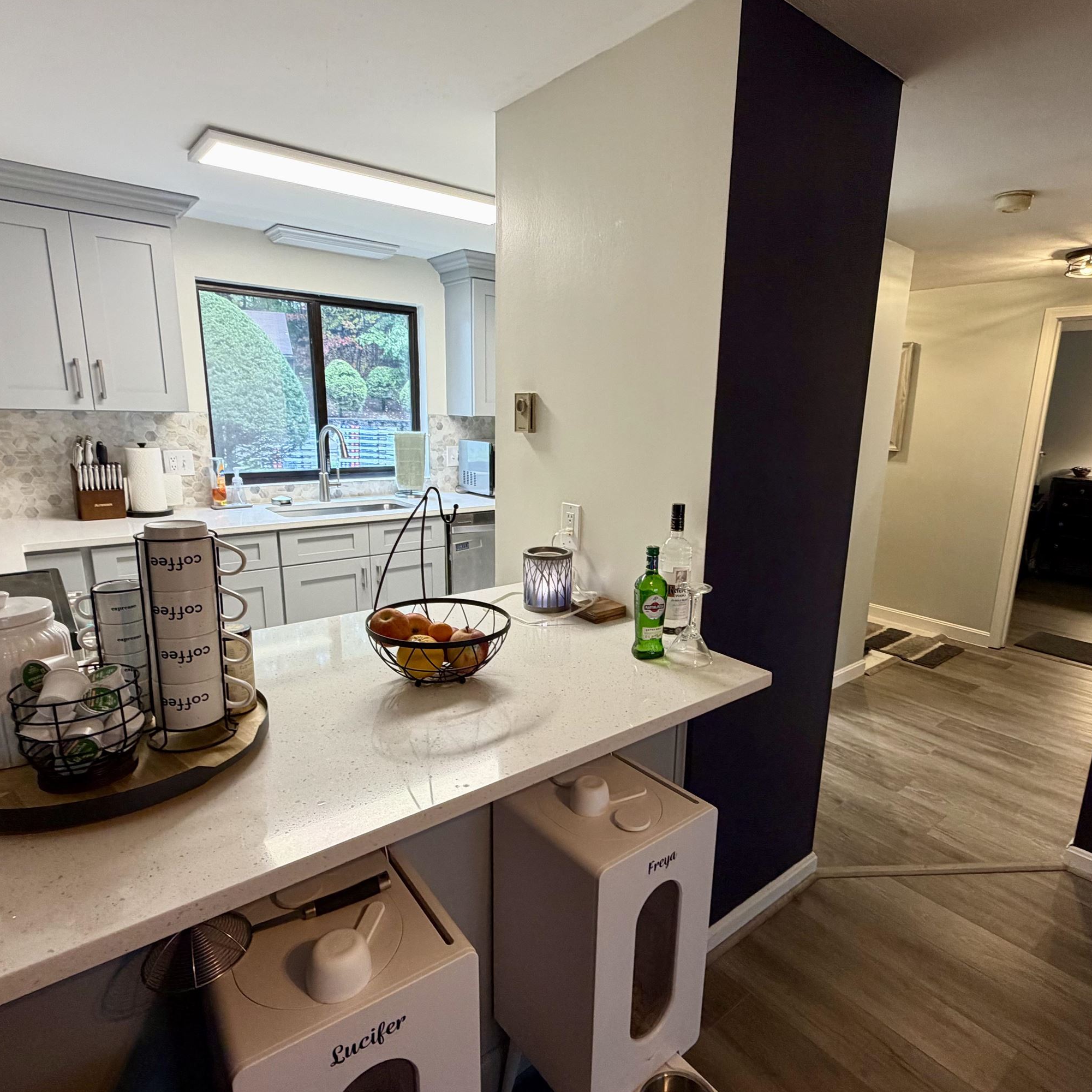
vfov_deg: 77.7
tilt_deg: -13.5
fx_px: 678
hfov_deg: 77.5
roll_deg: -1.3
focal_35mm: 19
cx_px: 592
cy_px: 565
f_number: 2.2
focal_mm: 2.22
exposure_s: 1/60
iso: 200
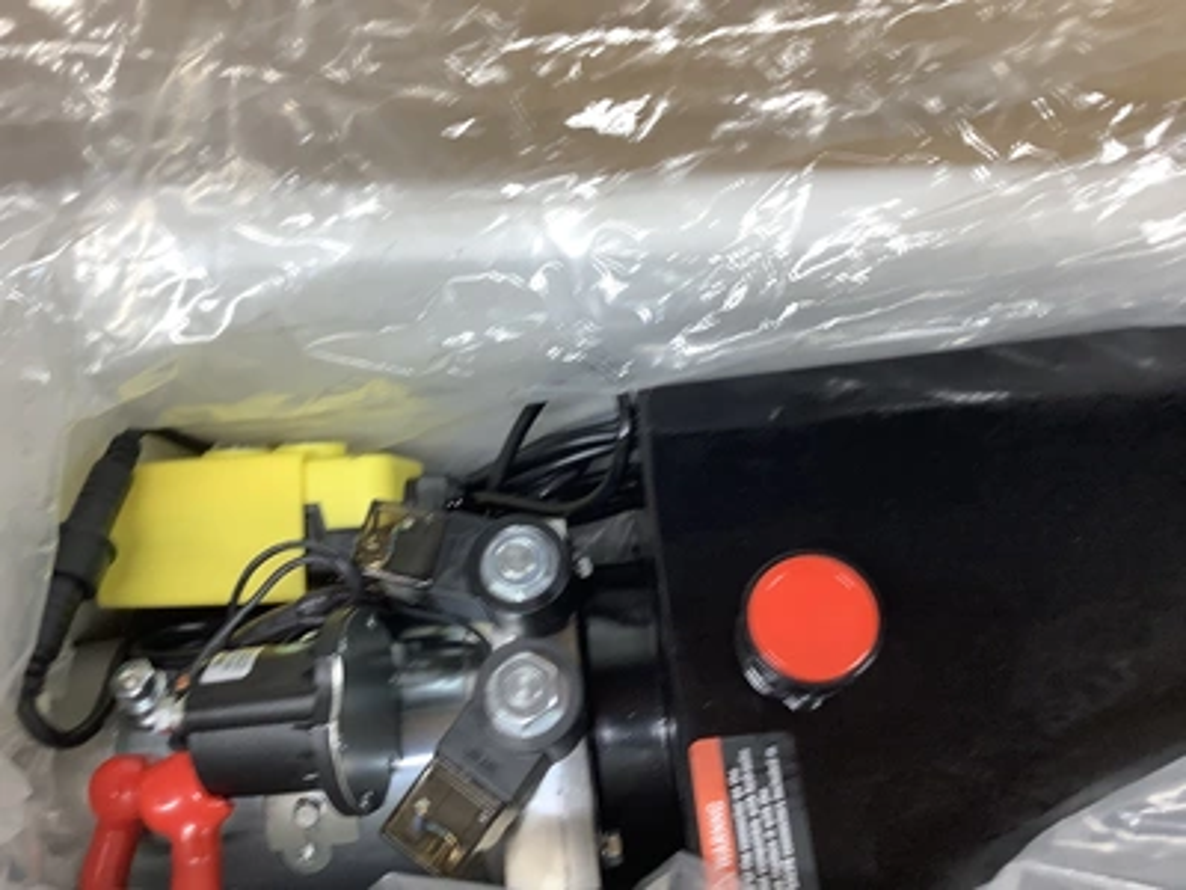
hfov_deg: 58.4
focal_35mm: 31
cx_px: 593
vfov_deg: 45.4
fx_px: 1062
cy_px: 445
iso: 50
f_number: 2.4
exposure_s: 1/60
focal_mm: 3.3
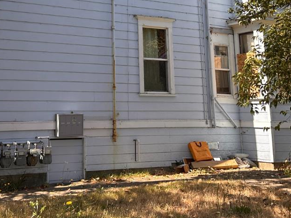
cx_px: 92
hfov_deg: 32.9
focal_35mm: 58
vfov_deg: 24.1
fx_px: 488
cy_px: 1
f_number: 1.78
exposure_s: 1/1453
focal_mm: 6.86
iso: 80
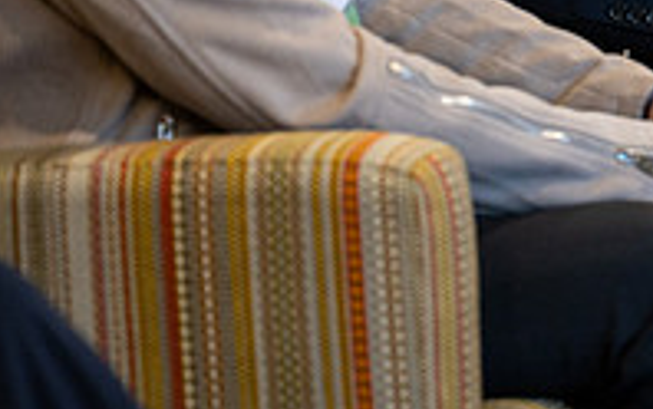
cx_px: 712
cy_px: -221
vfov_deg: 6.2
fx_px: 3722
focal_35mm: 209
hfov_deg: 9.9
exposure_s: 1/50
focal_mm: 70
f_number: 4
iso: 1600
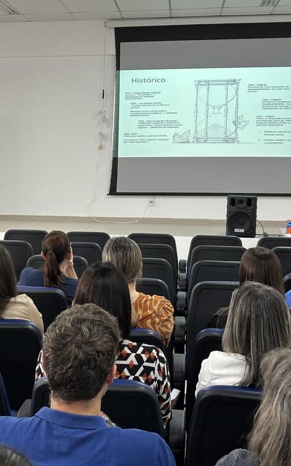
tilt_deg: -5.7
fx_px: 939
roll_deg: -0.3
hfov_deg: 17.1
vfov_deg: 27.8
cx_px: -18
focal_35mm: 74
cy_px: 234
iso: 125
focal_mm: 5.96
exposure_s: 1/60
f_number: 1.6
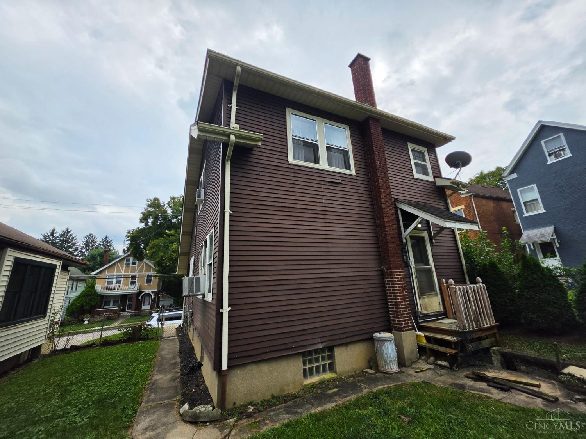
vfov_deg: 89.9
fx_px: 220
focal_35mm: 13
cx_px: 293
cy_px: 220
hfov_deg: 106.2
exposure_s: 1/3291
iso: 32
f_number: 1.9
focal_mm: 2.2
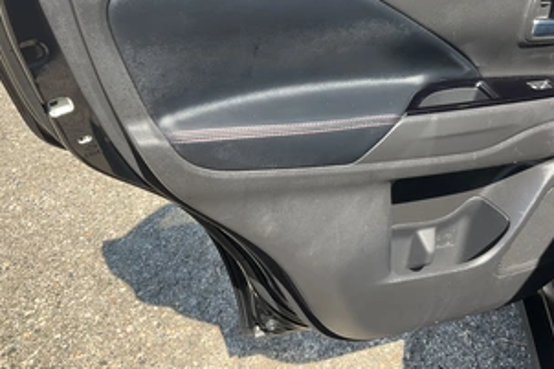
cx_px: 299
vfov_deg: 32.8
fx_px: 615
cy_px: 101
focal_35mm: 40
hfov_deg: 48.4
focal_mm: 3
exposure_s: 1/362
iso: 25
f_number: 1.8
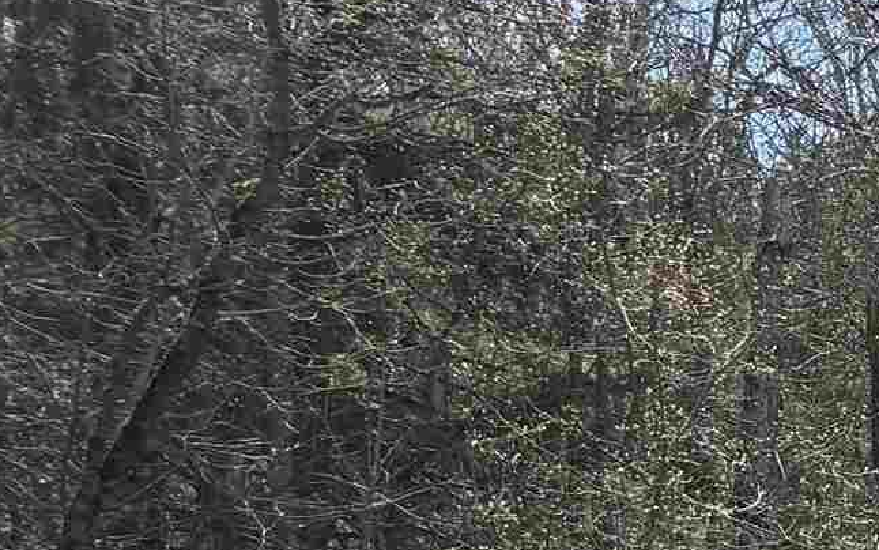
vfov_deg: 9.5
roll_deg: -0.9
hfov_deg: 13.2
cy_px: 1376
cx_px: 2063
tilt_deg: -4.1
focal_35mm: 121
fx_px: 2899
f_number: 1.78
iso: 100
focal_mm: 6.76
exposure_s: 1/2232
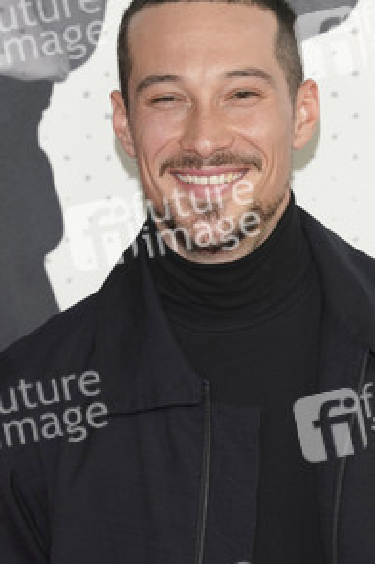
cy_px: 321
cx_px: 218
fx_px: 4244
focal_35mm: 271
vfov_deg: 7.6
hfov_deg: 5.1
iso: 1600
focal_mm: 200
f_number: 8
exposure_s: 1/250
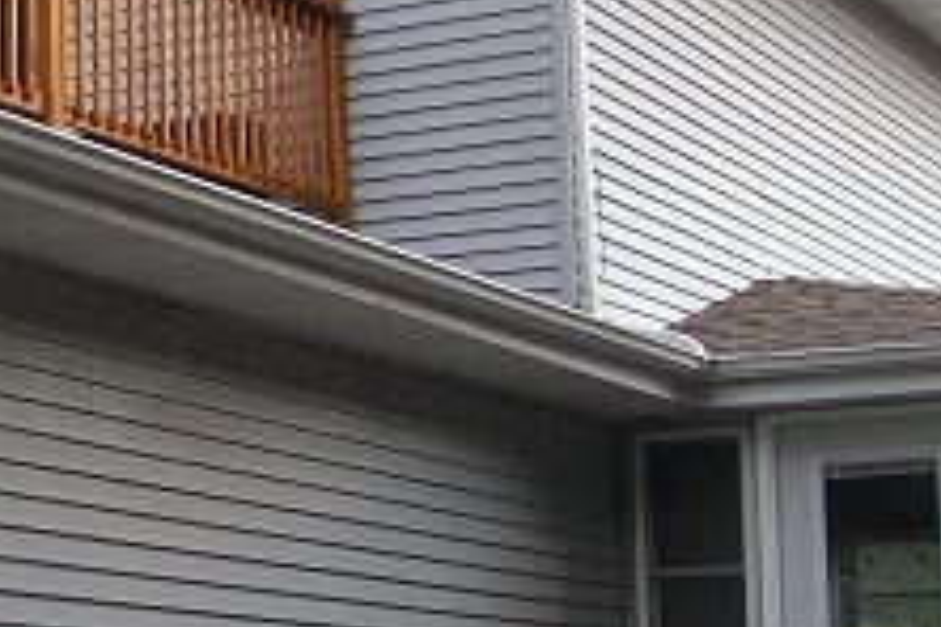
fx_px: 2823
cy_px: 275
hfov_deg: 17.6
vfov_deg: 12.7
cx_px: -314
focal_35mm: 108
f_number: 2.7
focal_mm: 6
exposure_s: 1/250
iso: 64
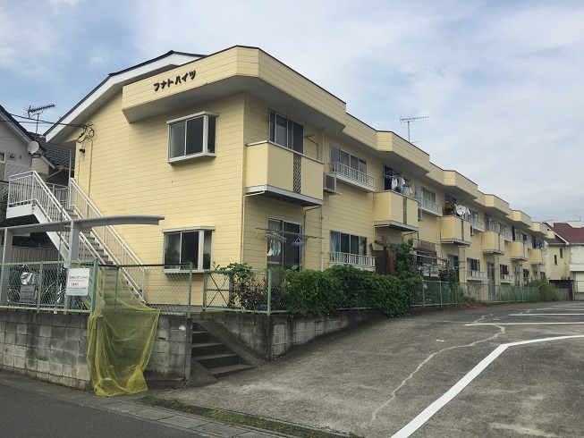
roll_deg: -0.9
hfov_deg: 61.7
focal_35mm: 29
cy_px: 219
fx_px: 489
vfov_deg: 48.2
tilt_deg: +6.7
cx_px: 292
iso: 32
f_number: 2.2
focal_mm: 4.15
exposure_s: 1/2326
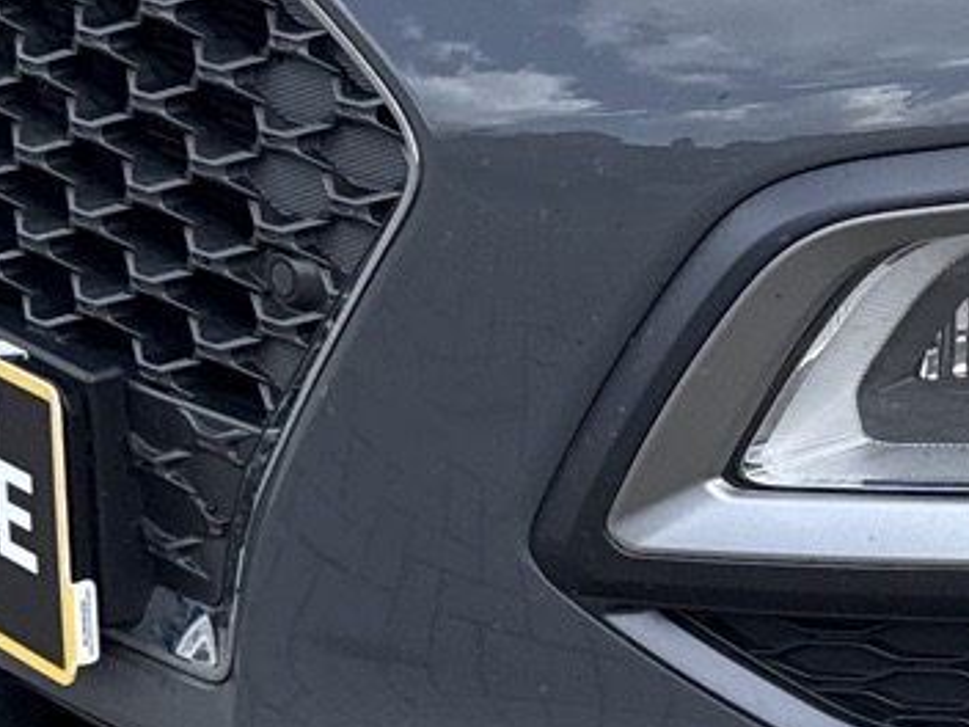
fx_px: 3667
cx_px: 1616
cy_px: 33
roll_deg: -1.0
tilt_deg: -12.5
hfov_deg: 13.8
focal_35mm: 131
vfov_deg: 11.2
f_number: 1.78
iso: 100
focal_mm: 6.76
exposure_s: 1/2053
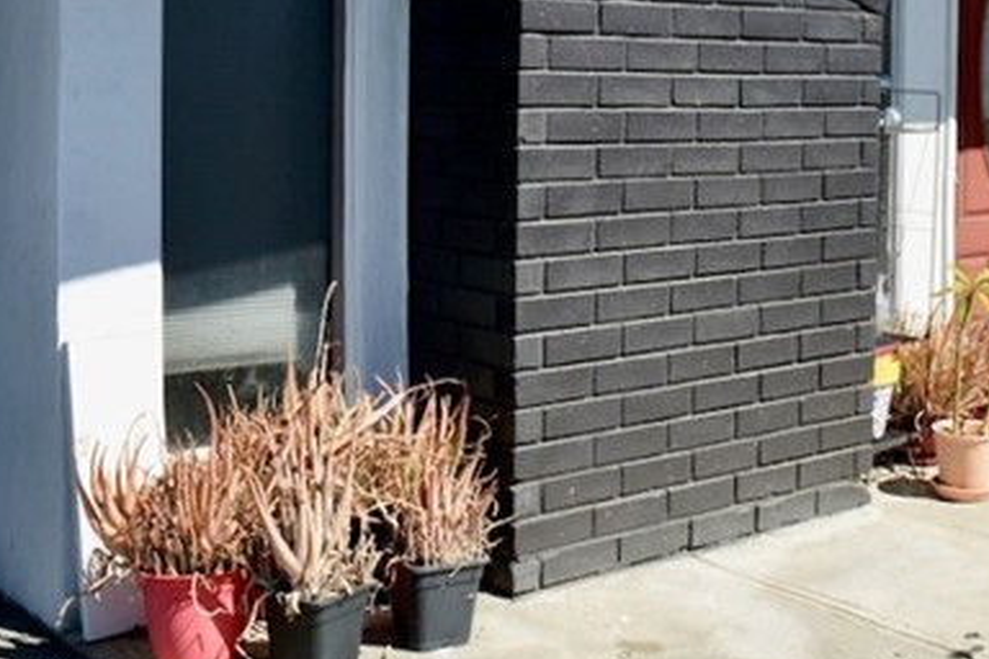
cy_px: 89
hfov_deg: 34.1
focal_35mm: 56
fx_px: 1538
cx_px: 852
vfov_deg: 23.7
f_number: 8
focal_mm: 14
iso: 125
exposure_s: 1/250
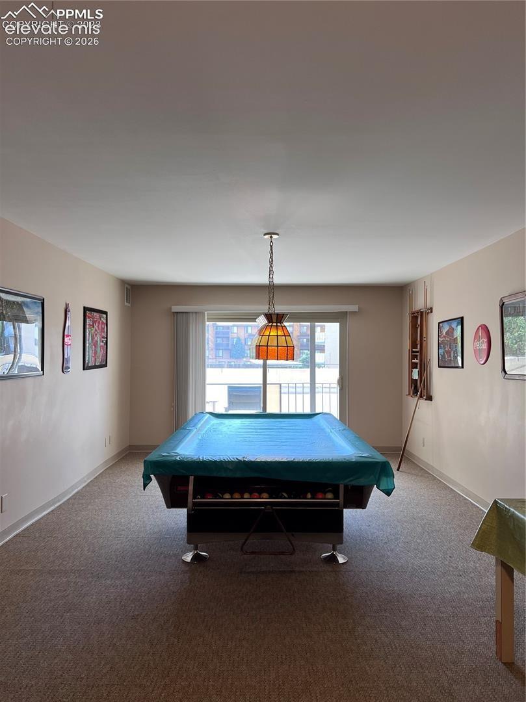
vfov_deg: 67.3
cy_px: 351
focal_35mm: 26
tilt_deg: +1.8
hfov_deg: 53.0
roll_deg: -0.3
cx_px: 263
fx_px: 527
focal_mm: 5.7
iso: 80
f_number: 1.5
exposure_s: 1/120
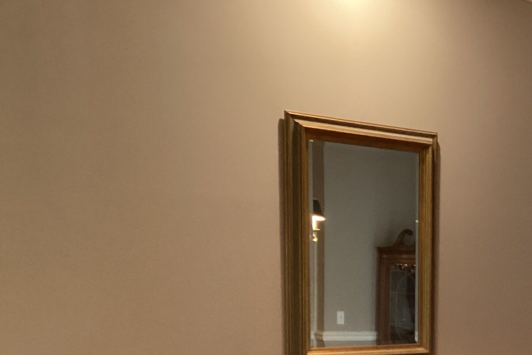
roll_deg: -0.1
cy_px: 381
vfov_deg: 19.3
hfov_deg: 27.9
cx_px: 532
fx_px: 1005
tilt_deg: -5.9
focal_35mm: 68
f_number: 2.4
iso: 400
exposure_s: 1/60
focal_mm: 3.3
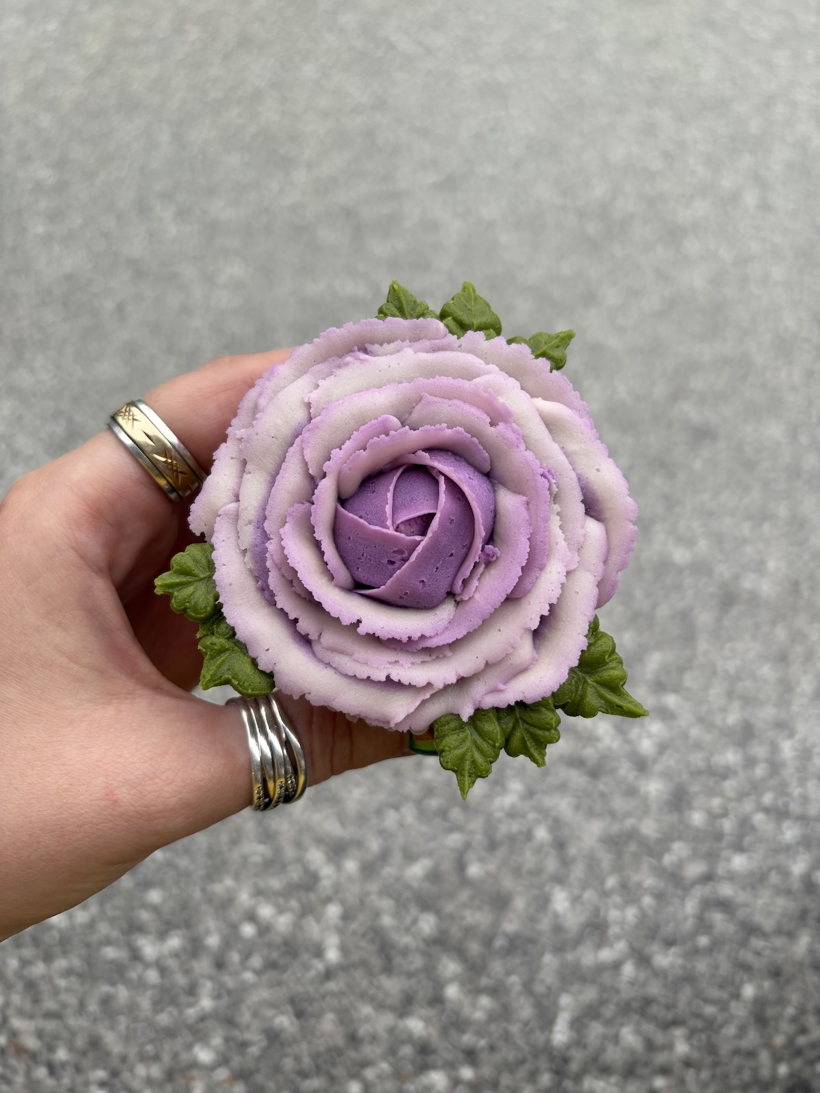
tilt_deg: -66.5
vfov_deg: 67.3
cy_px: 546
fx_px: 821
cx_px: 410
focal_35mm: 26
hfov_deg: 53.1
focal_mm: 5.96
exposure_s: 1/234
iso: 40
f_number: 1.6
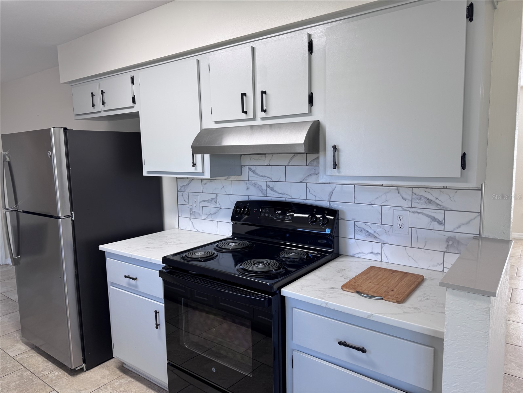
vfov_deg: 56.8
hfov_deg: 71.6
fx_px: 363
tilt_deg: -7.6
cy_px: 196
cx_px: 262
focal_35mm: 24
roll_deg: +0.9
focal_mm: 6.76
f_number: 1.78
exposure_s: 1/120
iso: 80
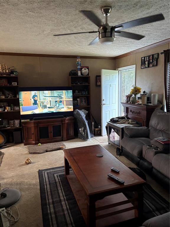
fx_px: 170
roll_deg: -0.2
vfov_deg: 67.3
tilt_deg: -11.8
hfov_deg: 53.1
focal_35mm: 26
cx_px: 85
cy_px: 114
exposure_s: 1/50
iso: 500
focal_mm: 5.96
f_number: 1.6
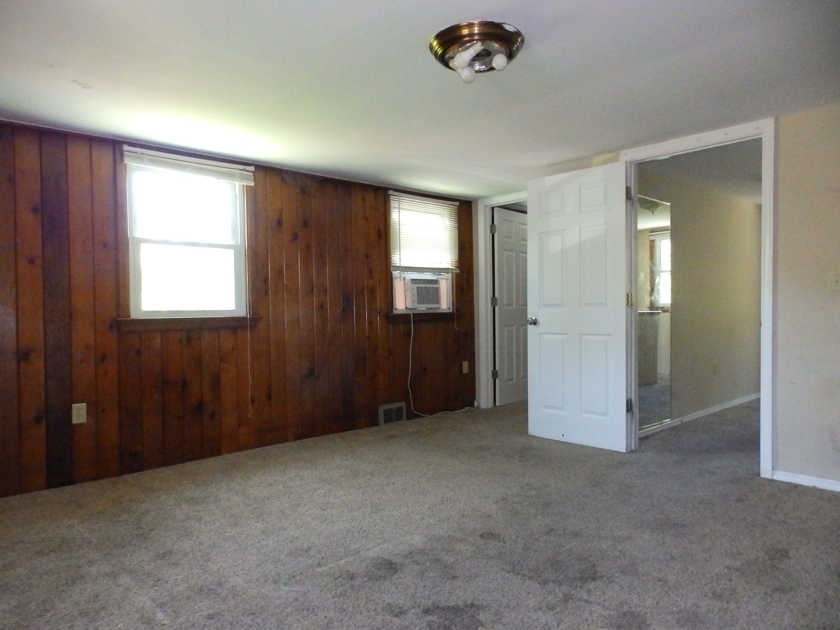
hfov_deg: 76.4
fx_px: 534
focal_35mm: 22
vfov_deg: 61.1
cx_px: 420
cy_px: 315
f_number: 3.4
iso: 1600
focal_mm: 4
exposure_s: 1/80
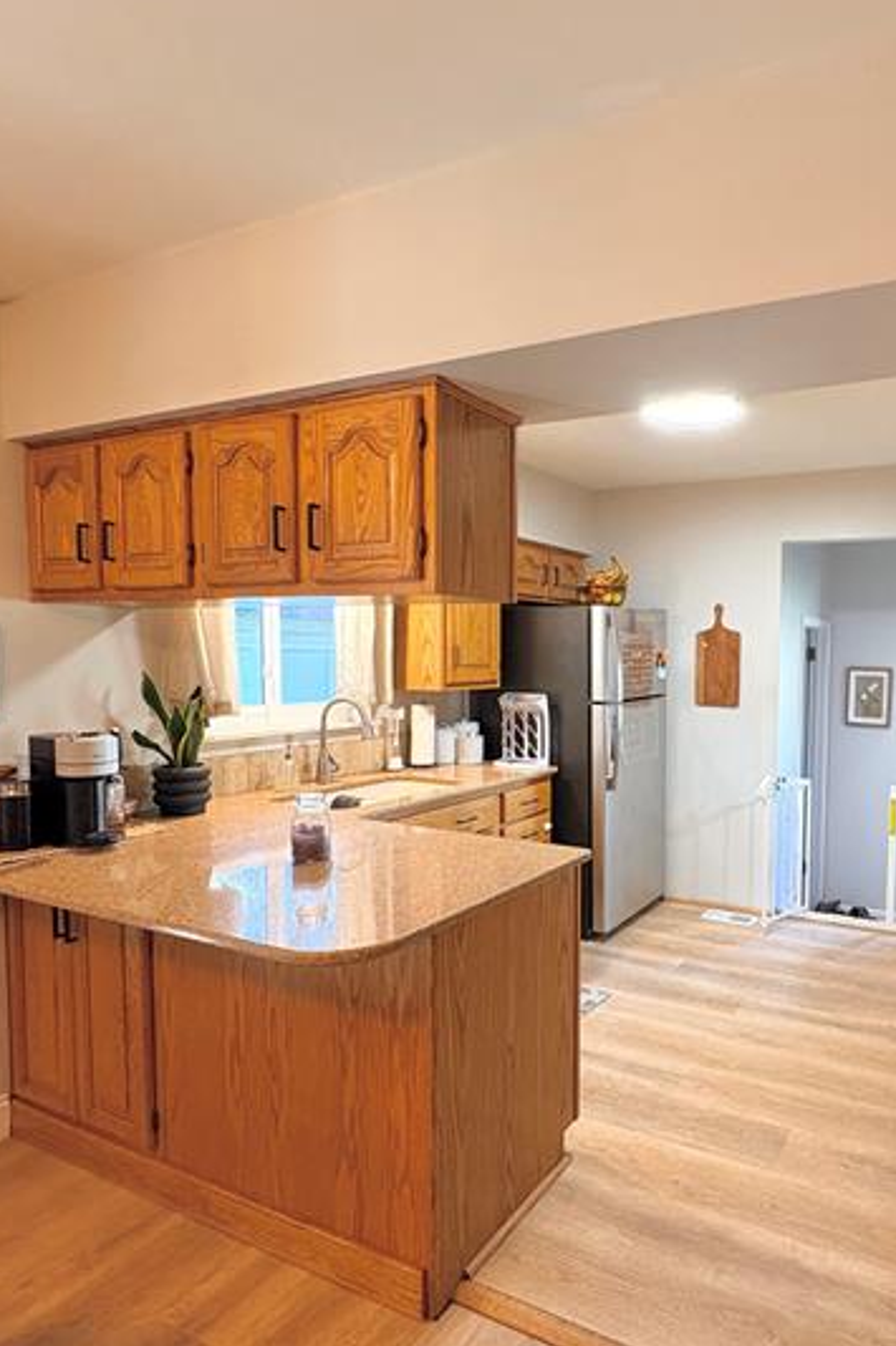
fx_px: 784
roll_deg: -0.8
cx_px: 659
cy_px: 705
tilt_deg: -3.0
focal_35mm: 21
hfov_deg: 56.8
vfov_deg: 81.2
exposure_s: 1/60
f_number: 2.2
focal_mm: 2.22
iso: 250
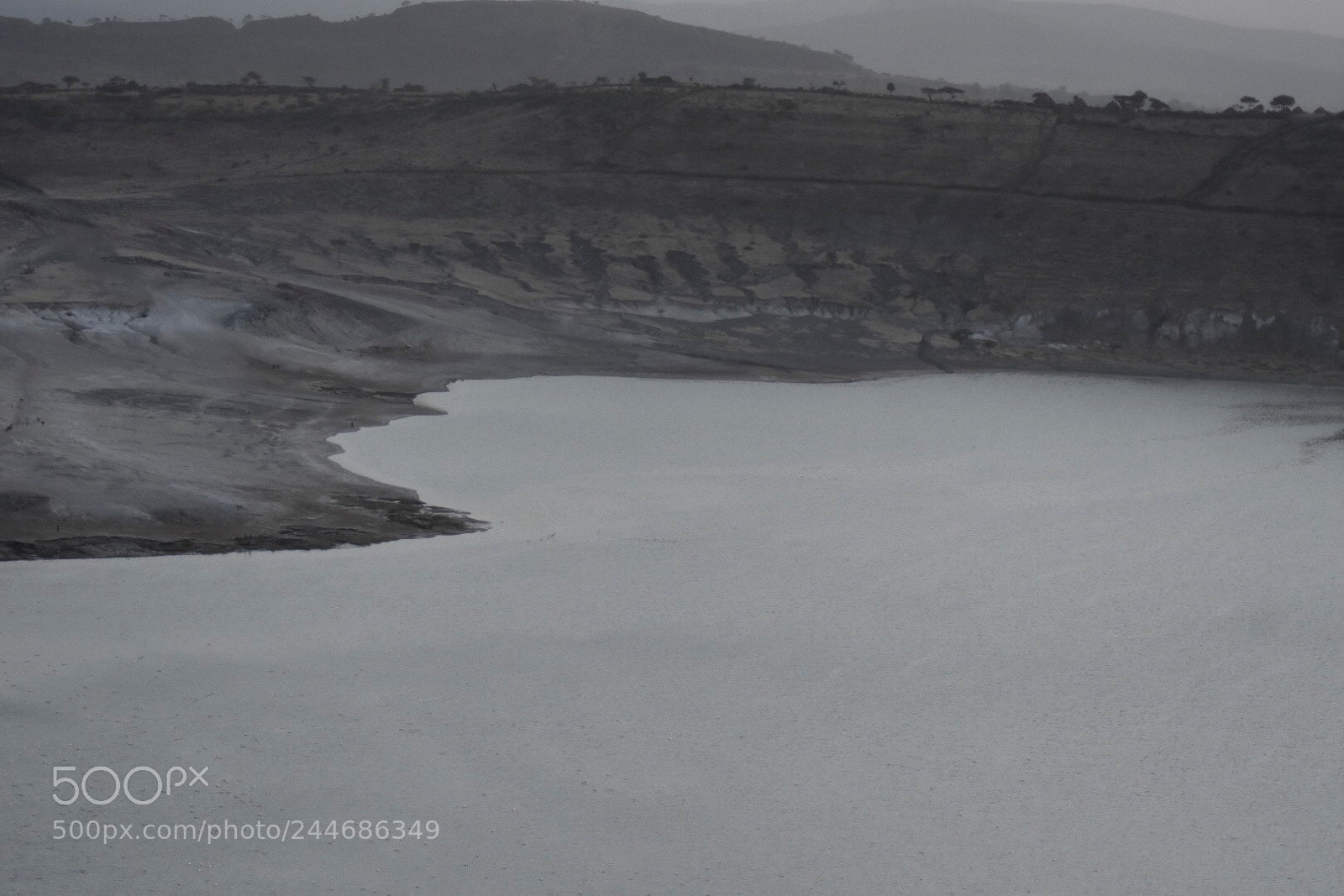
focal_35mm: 270
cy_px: 448
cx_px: 672
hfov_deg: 7.6
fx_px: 10080
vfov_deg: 5.1
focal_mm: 180
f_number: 5.6
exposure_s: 1/2000
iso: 800
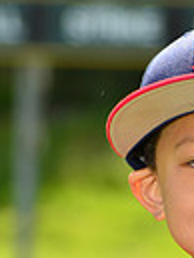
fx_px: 5491
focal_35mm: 736
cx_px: 209
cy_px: 390
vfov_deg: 2.7
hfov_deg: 2.0
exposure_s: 1/250
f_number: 8
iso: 200
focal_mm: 170
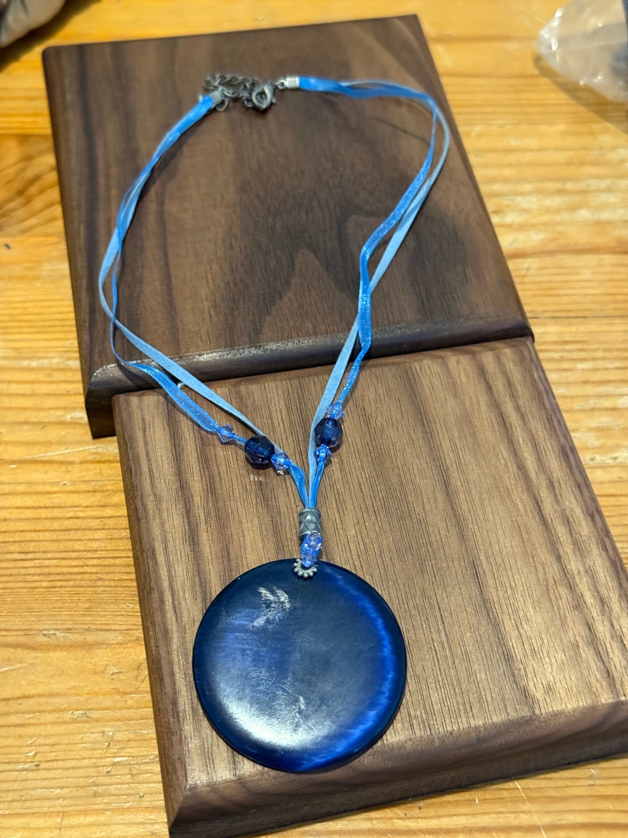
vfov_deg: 39.7
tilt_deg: -57.0
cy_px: 419
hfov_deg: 30.3
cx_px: 314
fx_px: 1161
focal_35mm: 48
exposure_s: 1/28
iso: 500
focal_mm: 6.76
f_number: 1.78
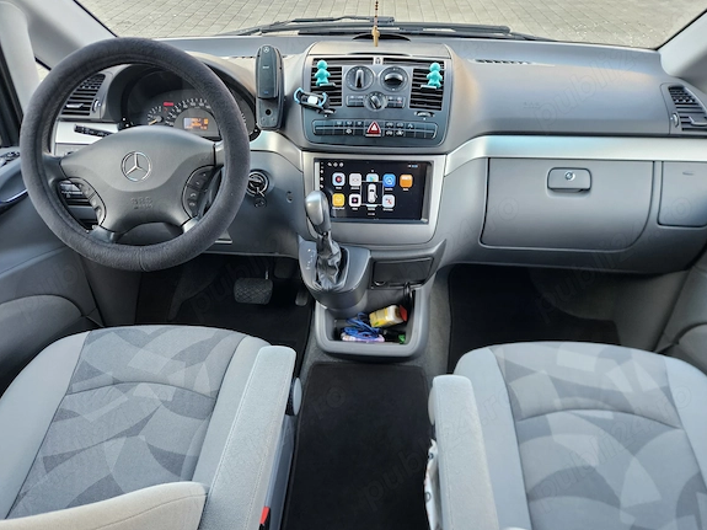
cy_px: 269
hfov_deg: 71.6
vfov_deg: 56.8
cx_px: 353
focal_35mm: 24
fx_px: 490
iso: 200
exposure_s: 1/100
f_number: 1.8
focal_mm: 5.4
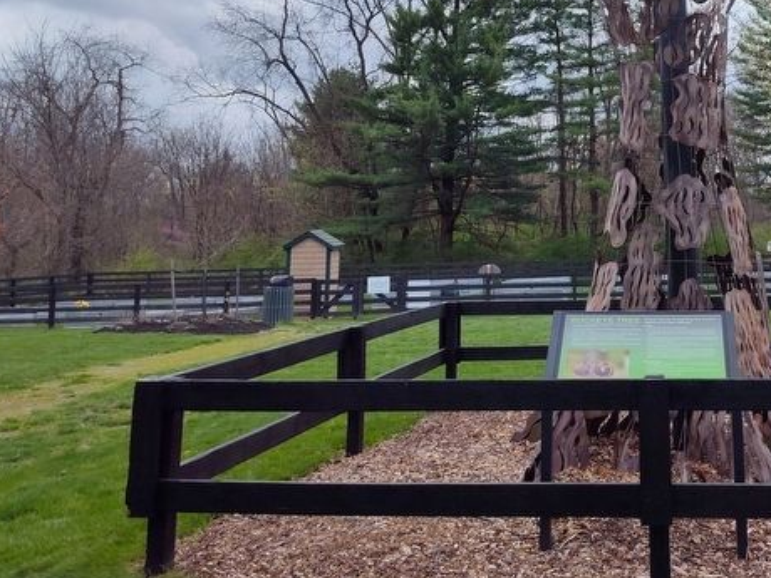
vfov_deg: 34.6
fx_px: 891
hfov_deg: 44.3
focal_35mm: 40
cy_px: 101
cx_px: 627
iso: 100
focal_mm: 5.56
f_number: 1.8
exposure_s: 1/1910
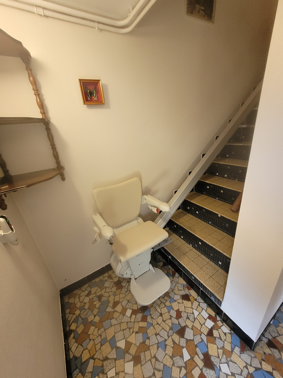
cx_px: 142
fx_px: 142
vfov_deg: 106.2
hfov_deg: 89.9
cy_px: 189
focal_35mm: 13
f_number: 2.2
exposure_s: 1/50
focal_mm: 1.74
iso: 250
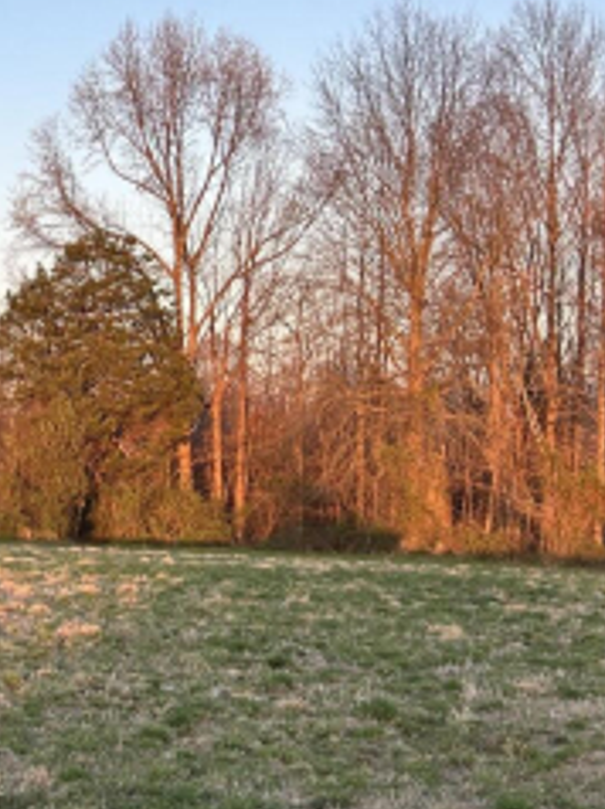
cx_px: -224
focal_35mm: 73
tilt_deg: -0.8
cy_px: 535
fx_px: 1704
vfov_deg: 26.6
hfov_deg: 18.5
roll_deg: -0.8
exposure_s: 1/482
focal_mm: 5.7
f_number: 1.5
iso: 50
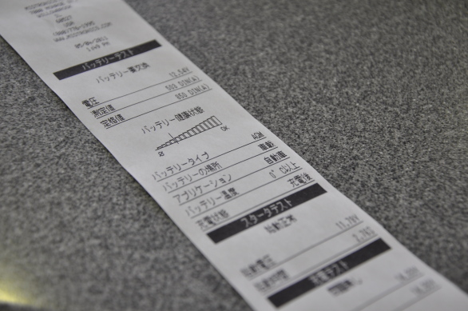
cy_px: 156
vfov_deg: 17.4
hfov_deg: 26.0
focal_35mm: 78
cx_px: 234
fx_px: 1013
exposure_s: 1/30
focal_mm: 52
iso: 250
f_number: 5.6
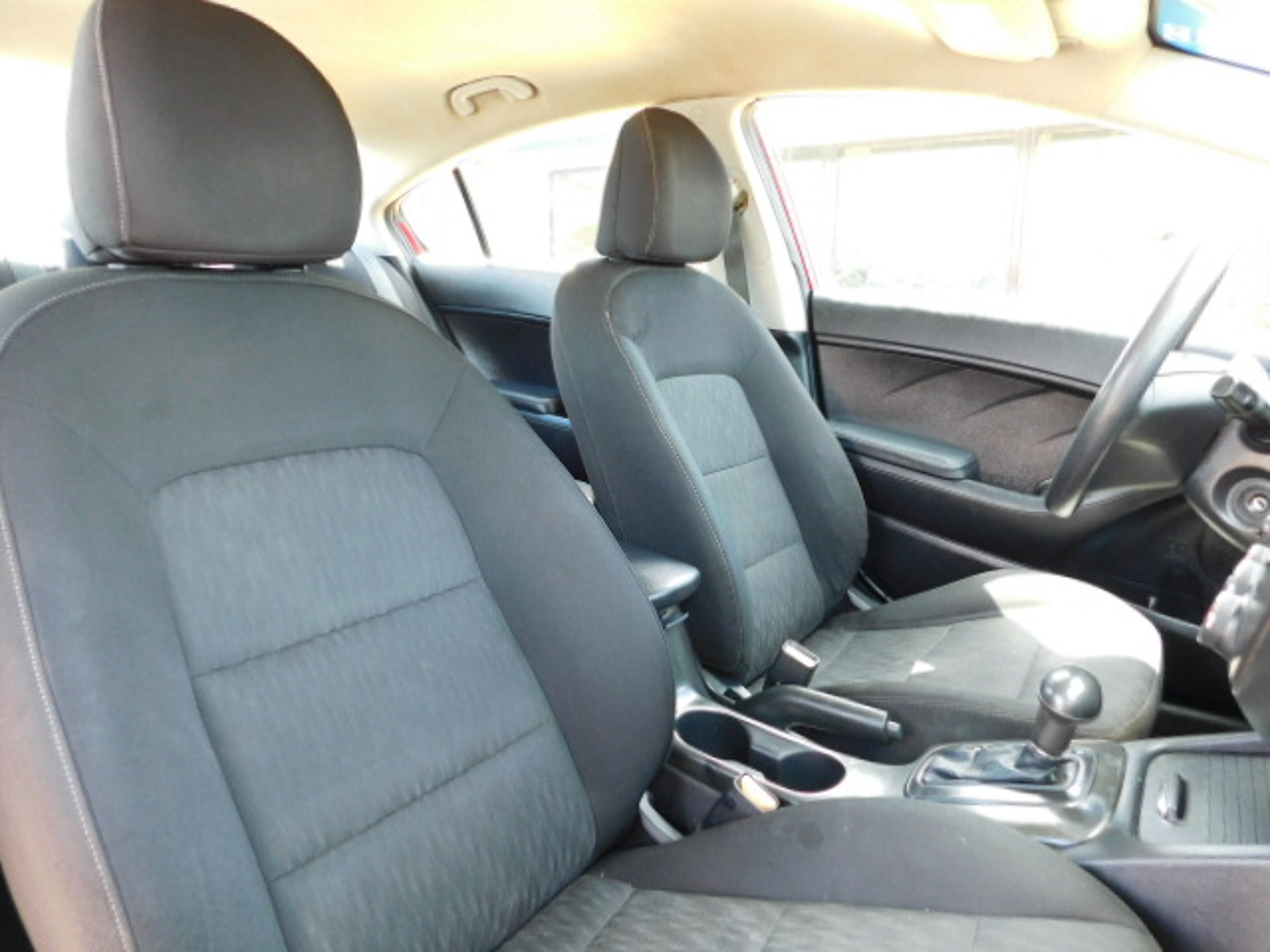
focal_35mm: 23
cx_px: 635
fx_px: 844
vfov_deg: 58.9
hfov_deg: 73.9
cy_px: 476
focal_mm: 4
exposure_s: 1/30
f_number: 3
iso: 180
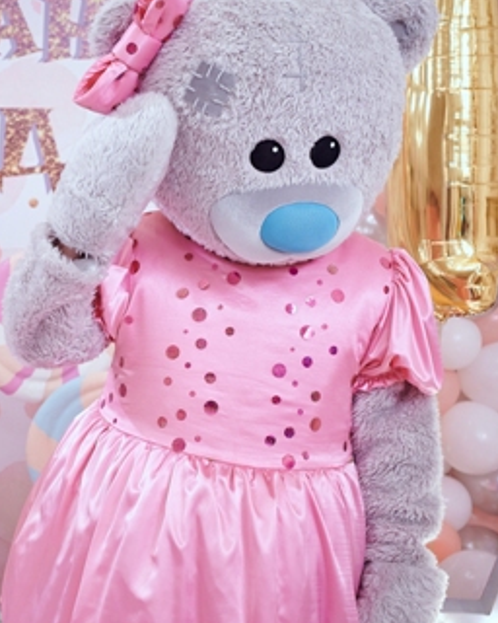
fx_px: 1142
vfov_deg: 30.5
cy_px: 296
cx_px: 22
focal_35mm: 62
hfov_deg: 23.7
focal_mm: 35
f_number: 3.5
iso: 1600
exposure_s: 1/100
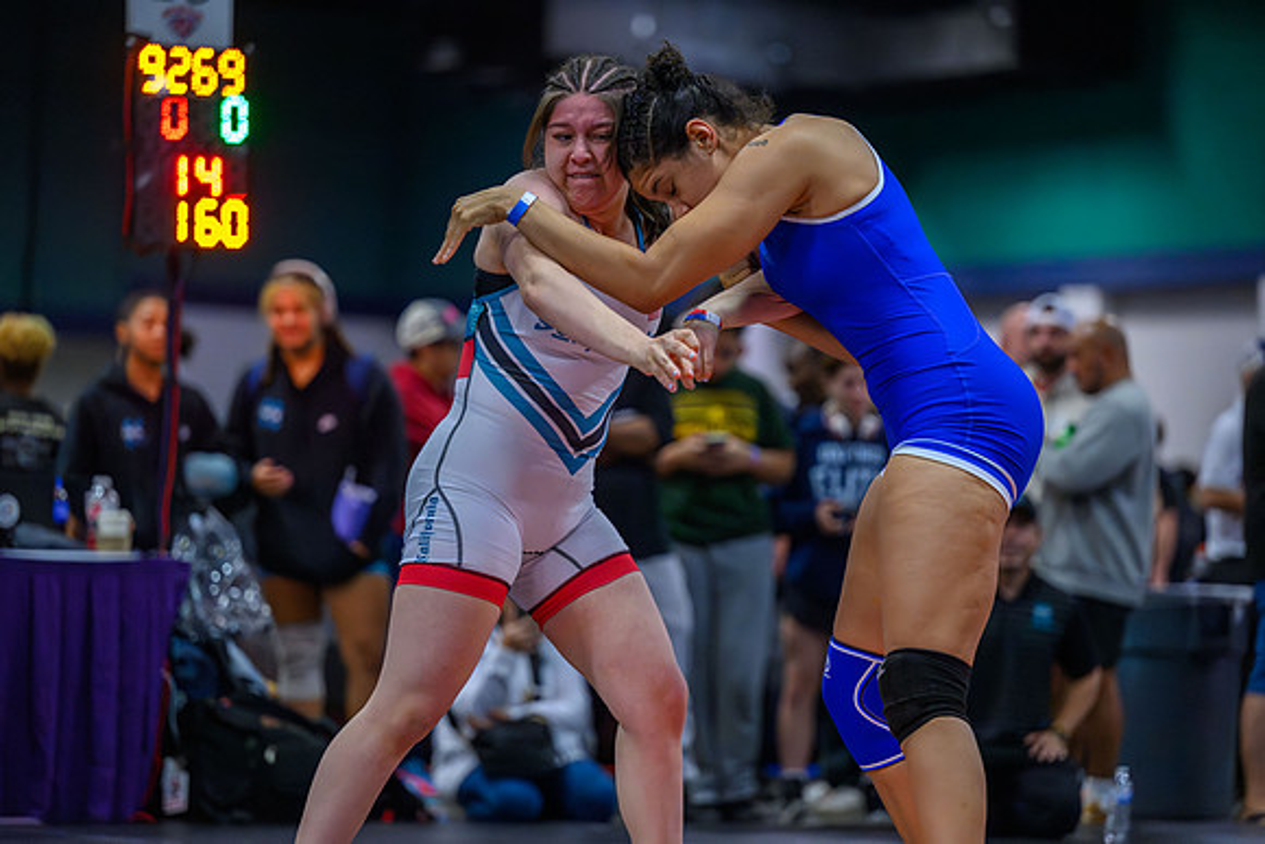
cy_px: 422
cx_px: 632
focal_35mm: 142
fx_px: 5006
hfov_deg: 14.4
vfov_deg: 9.6
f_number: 2.8
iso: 12800
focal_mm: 140
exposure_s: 1/800
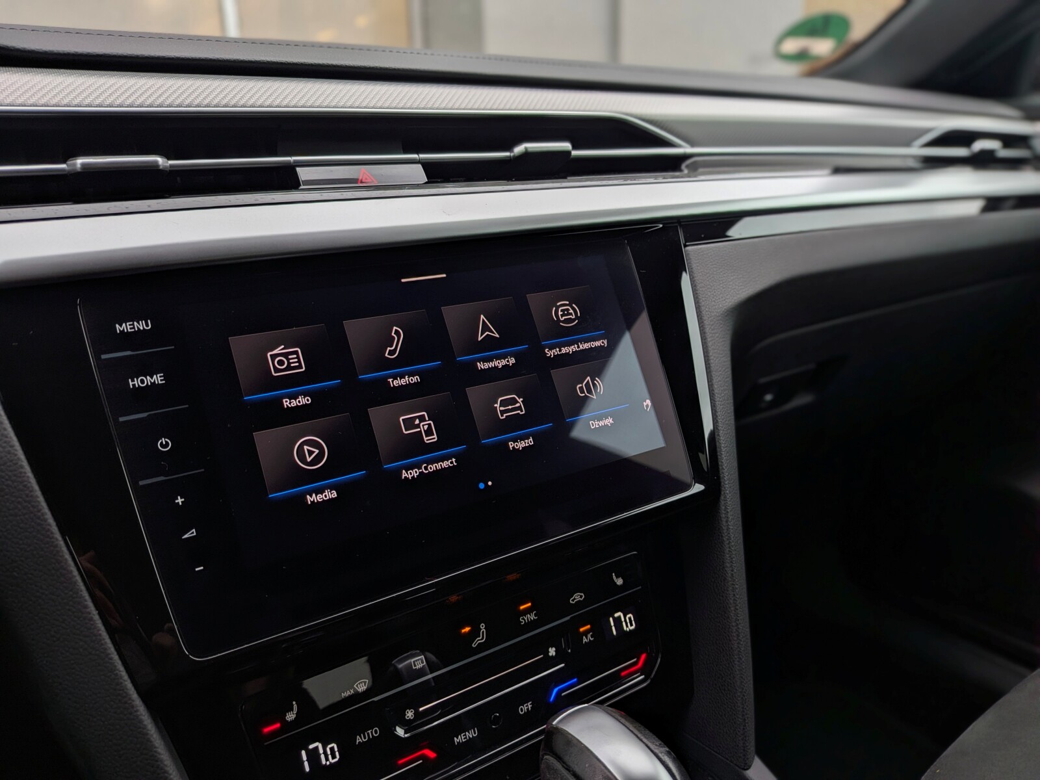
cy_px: 390
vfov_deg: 56.8
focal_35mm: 24
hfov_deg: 71.6
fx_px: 721
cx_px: 520
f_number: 1.7
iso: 30
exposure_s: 1/219
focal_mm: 4.53
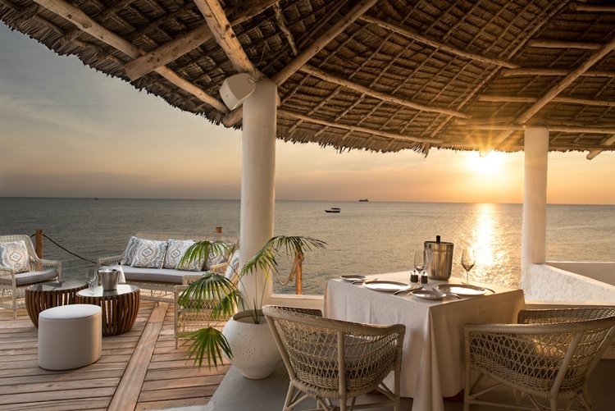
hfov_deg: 73.7
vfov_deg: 53.2
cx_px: 308
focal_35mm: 24
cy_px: 206
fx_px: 410
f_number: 10
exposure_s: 1/15
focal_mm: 24
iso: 100
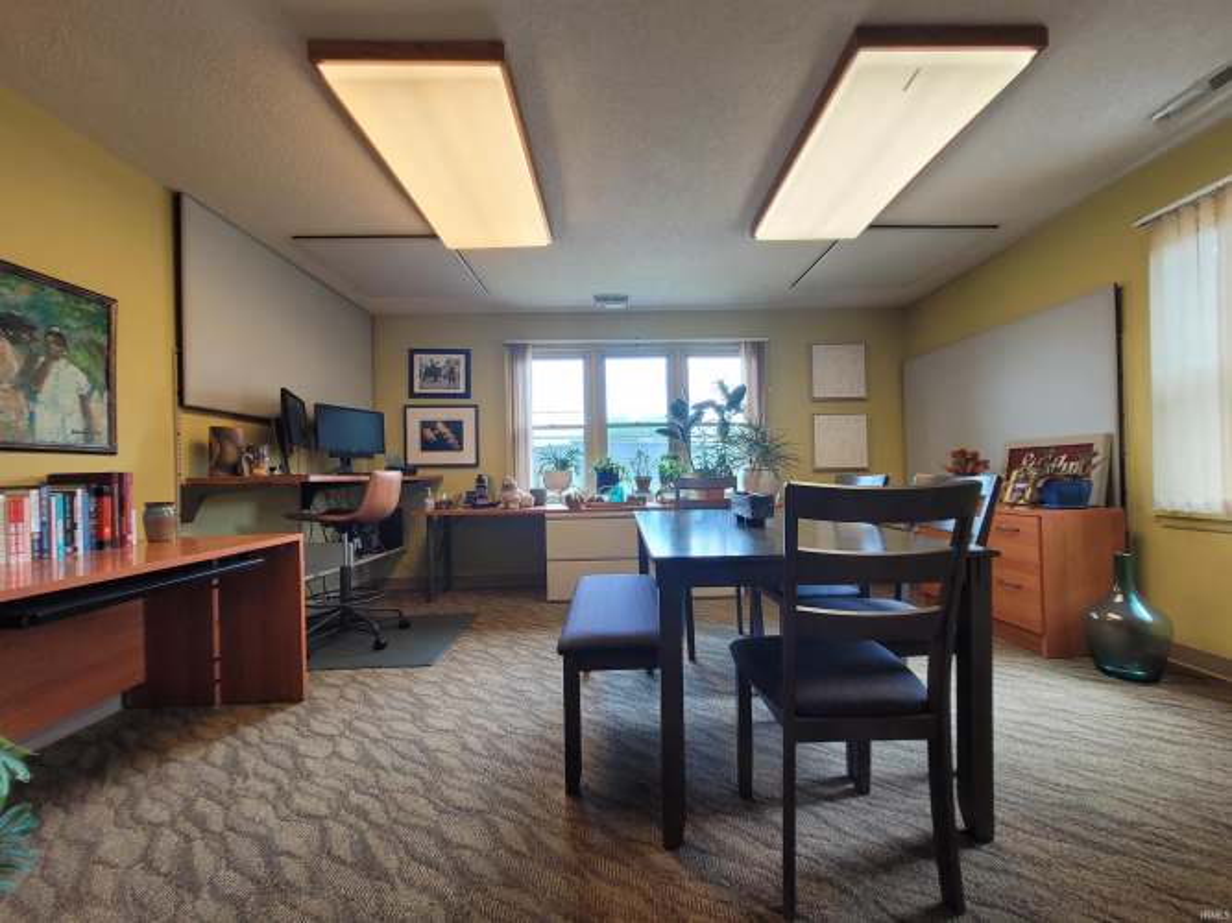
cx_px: 616
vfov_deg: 89.9
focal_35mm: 13
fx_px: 463
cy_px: 462
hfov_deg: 106.2
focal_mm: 1.74
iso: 64
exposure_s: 1/60
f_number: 2.2
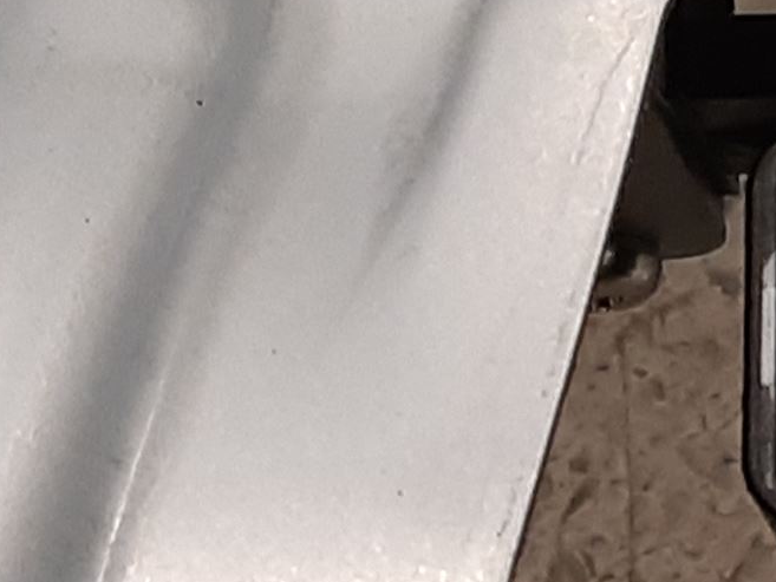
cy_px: 382
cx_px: 555
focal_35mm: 81
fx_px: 1816
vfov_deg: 18.2
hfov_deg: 23.9
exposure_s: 1/50
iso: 125
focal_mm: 3.93
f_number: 1.7
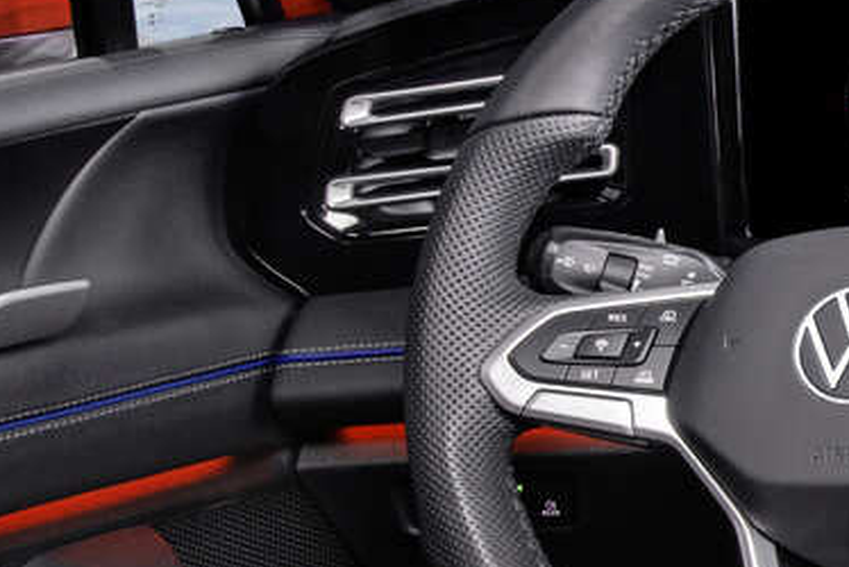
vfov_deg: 13.6
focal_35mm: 101
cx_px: 1798
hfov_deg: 15.3
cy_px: 383
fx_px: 2384
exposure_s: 1/200
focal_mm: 21
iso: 640
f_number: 14
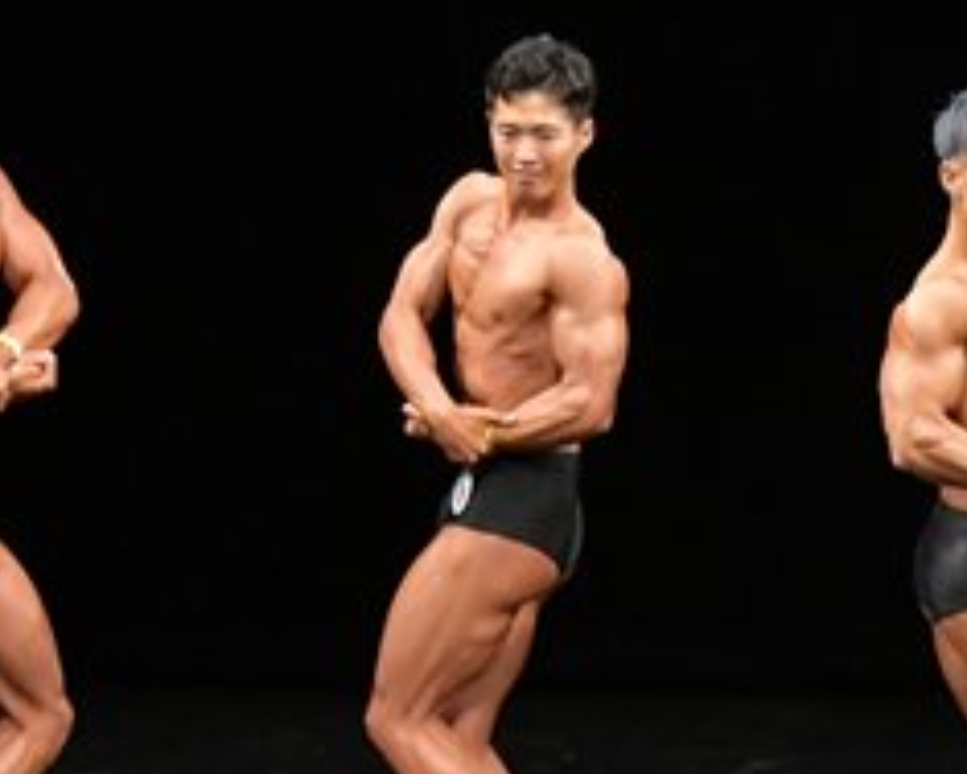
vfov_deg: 3.3
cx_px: 998
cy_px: 622
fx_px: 13279
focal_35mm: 464
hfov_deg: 4.2
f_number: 5.6
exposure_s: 1/400
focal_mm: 100
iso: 3200
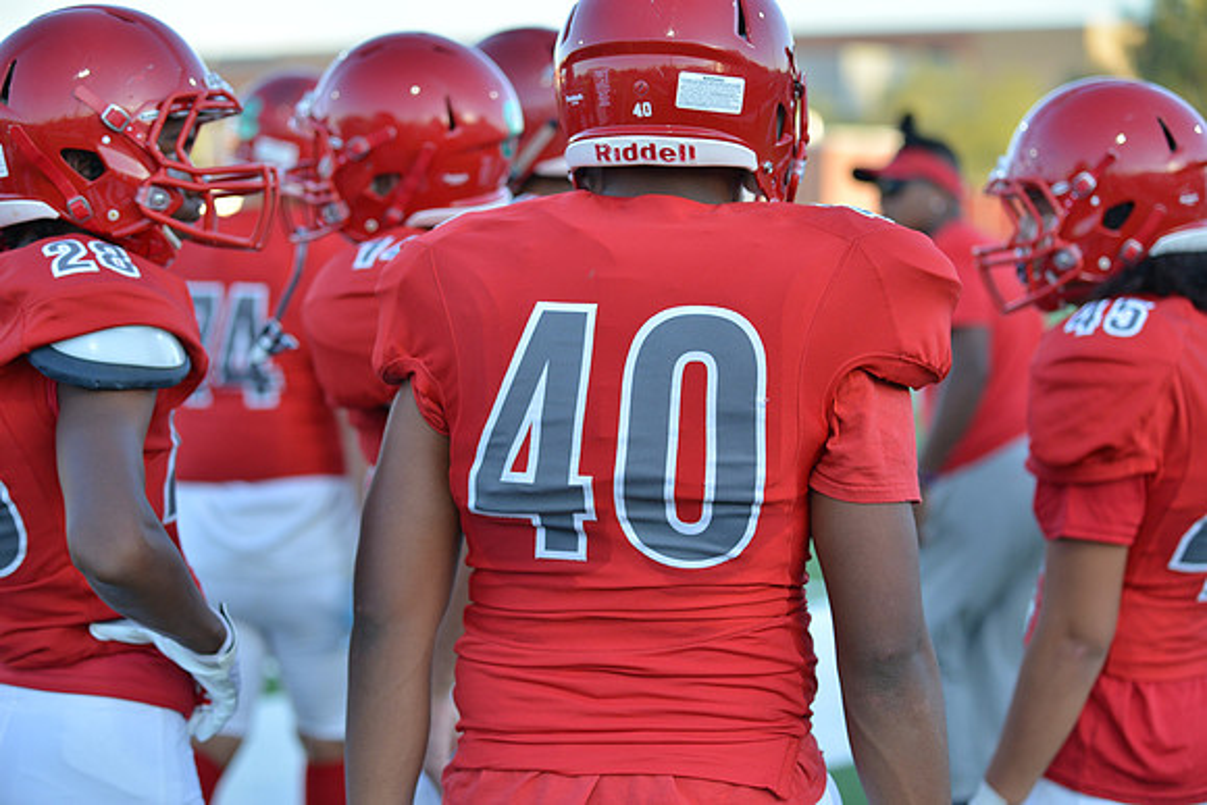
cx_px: 604
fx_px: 2850
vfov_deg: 16.1
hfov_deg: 23.9
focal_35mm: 85
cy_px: 402
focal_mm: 85
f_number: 2.8
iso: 500
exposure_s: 1/1000
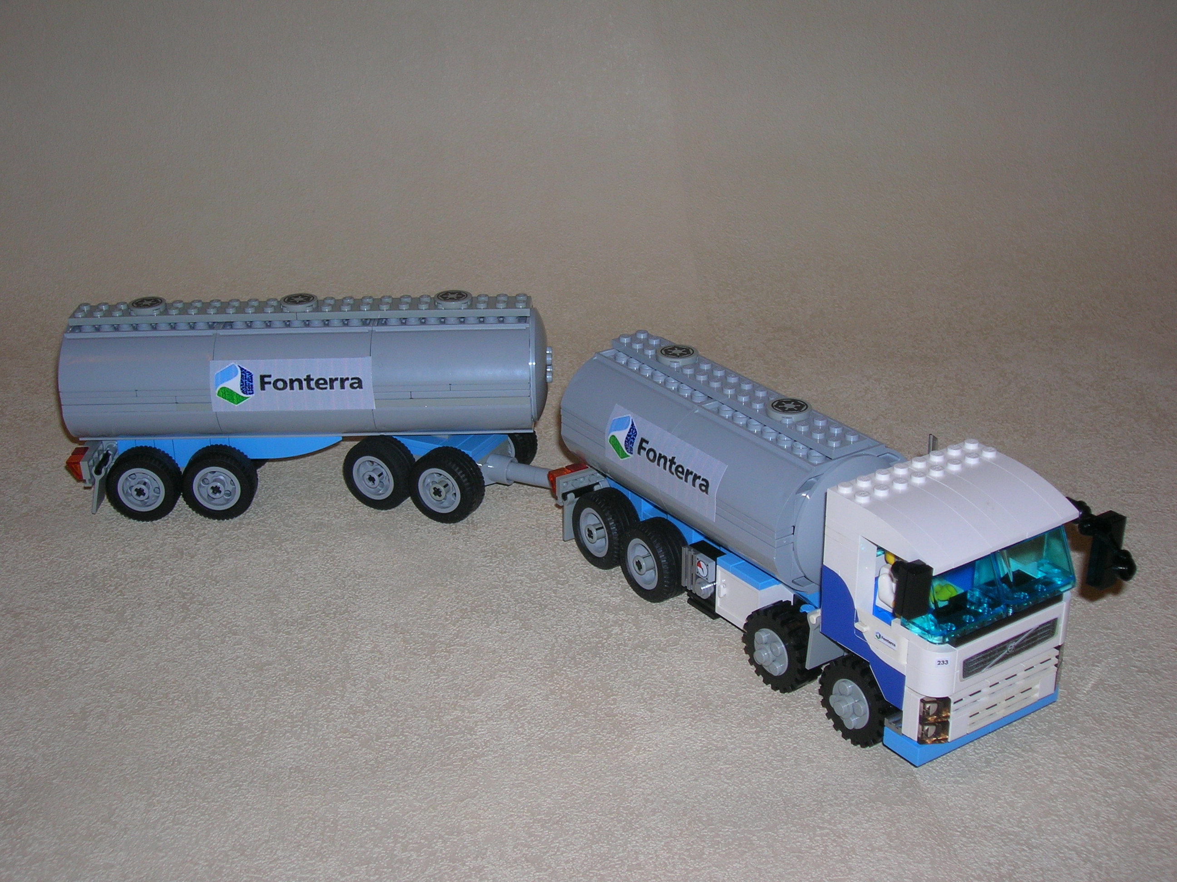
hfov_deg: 41.2
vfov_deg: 31.5
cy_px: 441
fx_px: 1564
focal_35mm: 46
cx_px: 588
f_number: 3.2
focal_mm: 7.7
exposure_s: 1/60.1
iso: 50
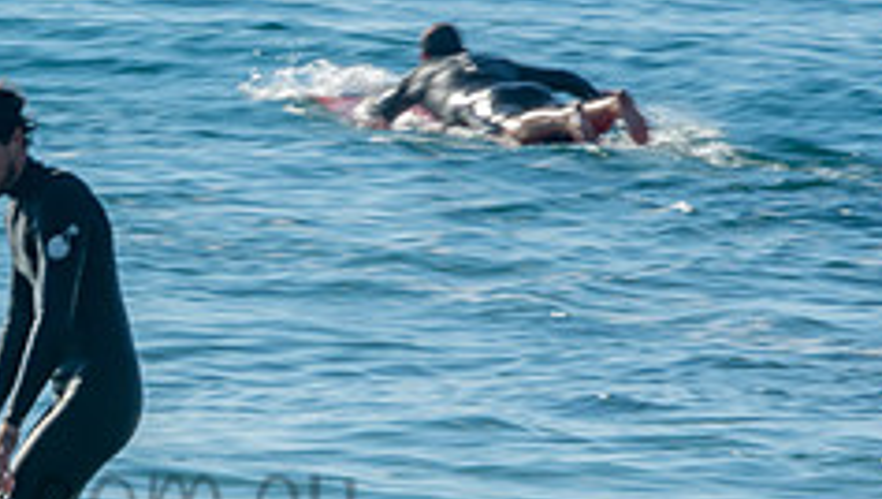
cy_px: 460
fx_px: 28778
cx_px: -37
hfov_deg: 1.8
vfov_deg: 1.0
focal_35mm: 1229
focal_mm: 320
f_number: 25
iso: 100
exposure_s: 1/30
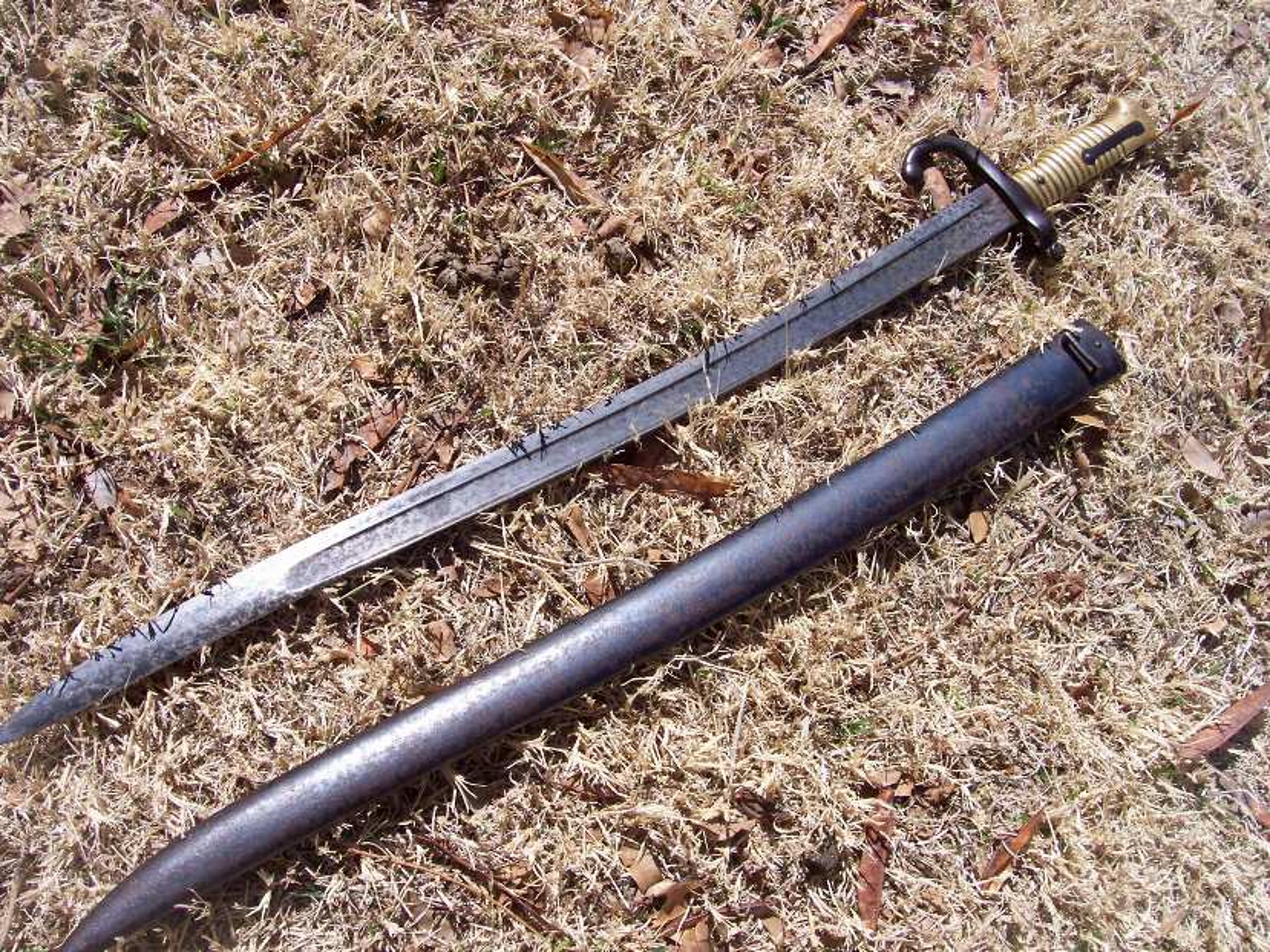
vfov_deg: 41.8
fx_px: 1248
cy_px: 476
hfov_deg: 54.0
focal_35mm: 34
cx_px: 635
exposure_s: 1/601
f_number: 5.1
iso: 80
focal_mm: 5.6
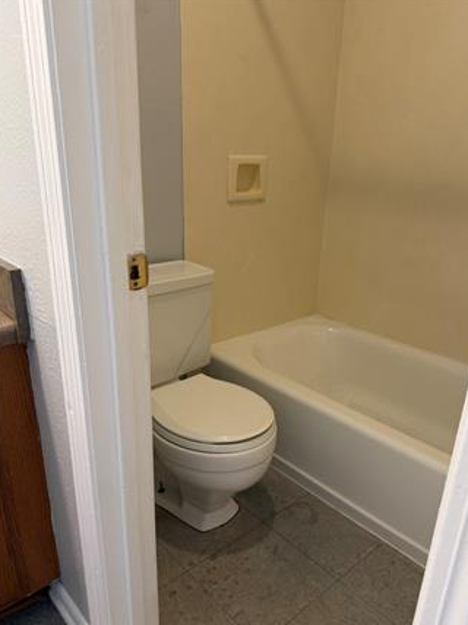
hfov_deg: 51.3
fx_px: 487
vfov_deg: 65.2
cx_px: 256
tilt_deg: -22.4
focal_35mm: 27
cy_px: 344
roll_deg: -4.3
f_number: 1.78
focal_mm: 6.76
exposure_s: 1/60
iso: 160
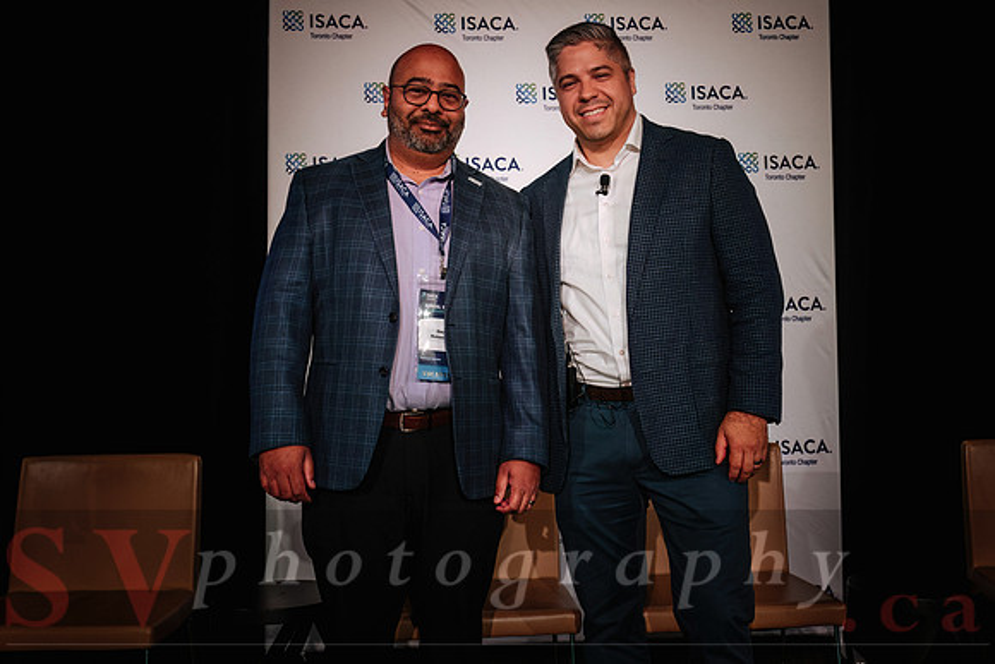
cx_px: 570
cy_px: 277
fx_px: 1023
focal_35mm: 37
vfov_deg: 35.9
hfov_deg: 51.7
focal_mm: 20.6
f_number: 3.6
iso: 800
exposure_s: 1/125
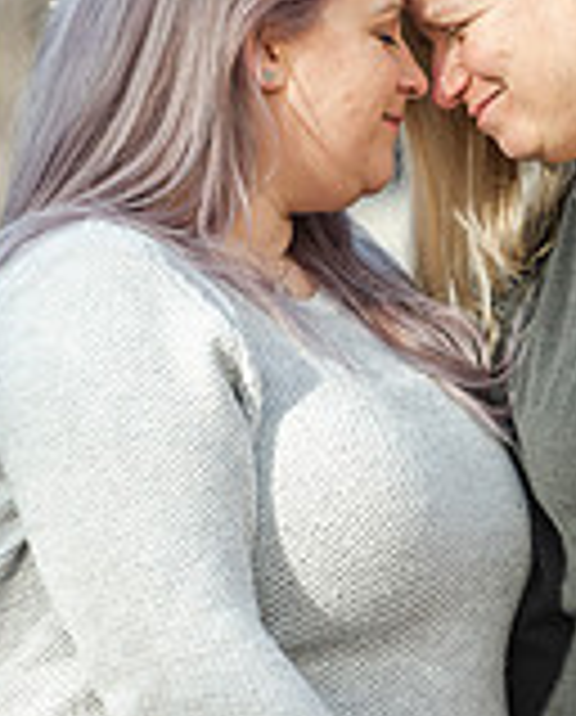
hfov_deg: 4.7
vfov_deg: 5.8
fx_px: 7027
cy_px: 360
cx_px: 504
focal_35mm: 331
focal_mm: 125
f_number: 3.2
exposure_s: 1/2500
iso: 640
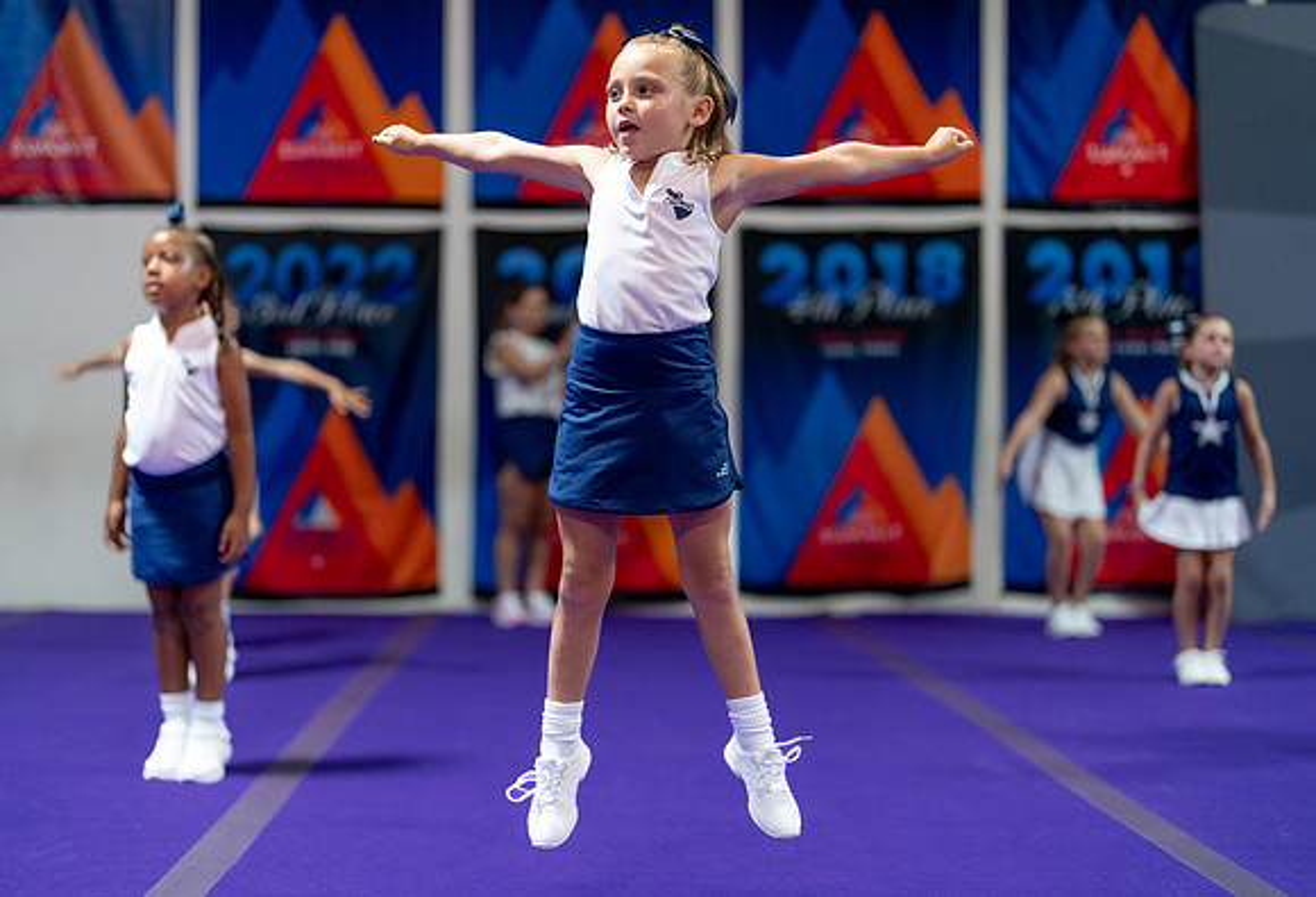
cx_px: 604
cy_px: 475
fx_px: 1977
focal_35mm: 54
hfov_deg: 36.8
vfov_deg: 25.5
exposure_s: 1/1000
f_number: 1.2
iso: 1600
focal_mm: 50
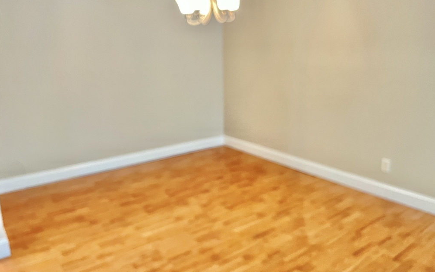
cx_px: 219
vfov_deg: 44.5
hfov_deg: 66.5
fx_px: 332
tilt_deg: -11.9
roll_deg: +1.1
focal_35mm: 28
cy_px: 123
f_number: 1.6
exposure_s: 1/30
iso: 500
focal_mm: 4.2
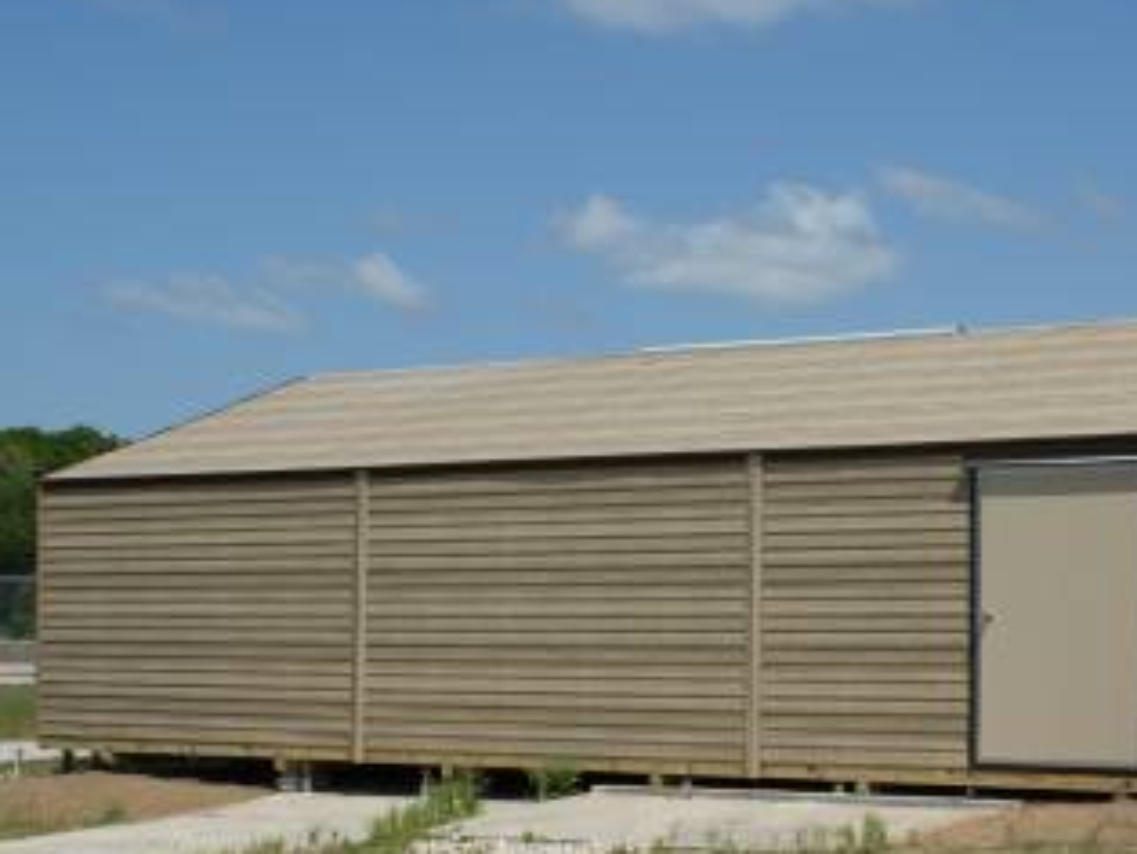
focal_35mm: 77
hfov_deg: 24.9
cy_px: 452
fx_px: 2531
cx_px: 909
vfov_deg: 19.2
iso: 100
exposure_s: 1/320
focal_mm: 28
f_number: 10
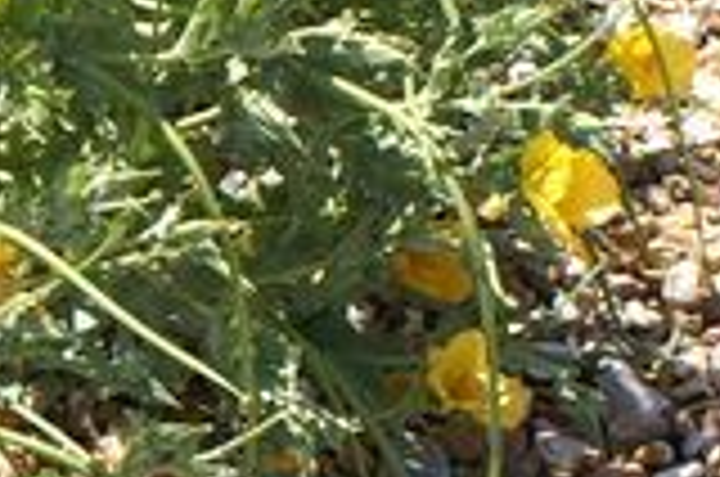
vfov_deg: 7.0
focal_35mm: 195
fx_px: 3892
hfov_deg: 10.0
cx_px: -603
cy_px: 274
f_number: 9
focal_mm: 26
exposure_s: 1/160
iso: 100
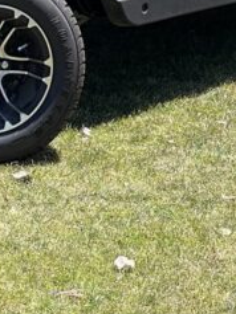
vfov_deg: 6.9
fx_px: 2507
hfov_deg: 5.4
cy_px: -360
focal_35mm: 276
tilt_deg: -0.9
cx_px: 89
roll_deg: -4.9
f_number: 2.2
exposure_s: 1/359
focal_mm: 7.5
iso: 20
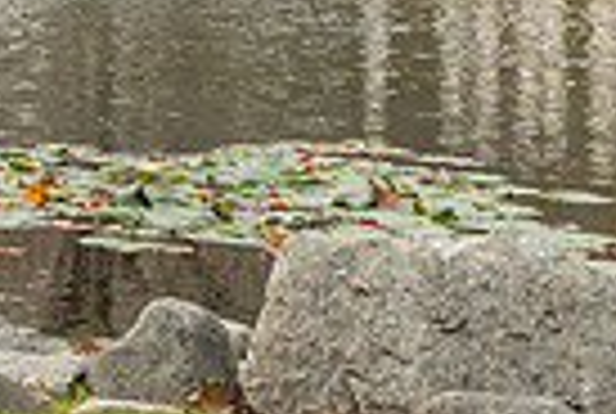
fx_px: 2761
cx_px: -534
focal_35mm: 161
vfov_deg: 8.5
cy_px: -40
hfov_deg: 11.7
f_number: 5.6
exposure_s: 1/125
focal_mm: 27
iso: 200
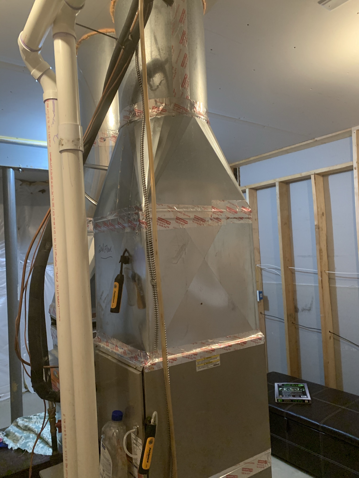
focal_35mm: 26
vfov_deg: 67.3
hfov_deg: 53.1
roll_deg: +3.0
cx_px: 180
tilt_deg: +1.3
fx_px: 360
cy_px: 239
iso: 320
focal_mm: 4.25
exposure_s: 1/40
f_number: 1.8
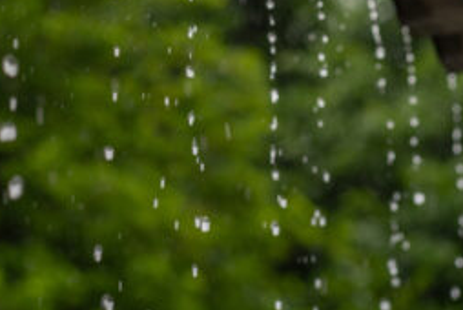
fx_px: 2318
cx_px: 141
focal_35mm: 180
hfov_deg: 11.4
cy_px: -16
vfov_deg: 7.6
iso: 100
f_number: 4
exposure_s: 1/400
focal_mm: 85
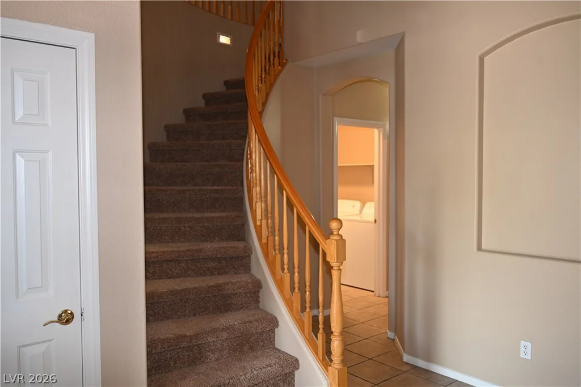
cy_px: 194
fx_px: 492
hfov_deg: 61.1
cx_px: 290
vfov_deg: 43.0
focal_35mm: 30
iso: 450
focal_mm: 30.5
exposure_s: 1/60
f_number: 4
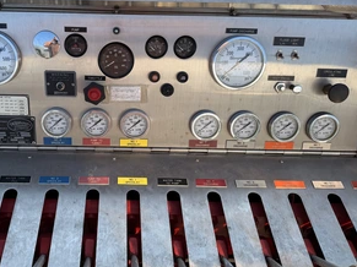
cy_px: 127
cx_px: 125
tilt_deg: -40.3
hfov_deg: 54.5
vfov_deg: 42.9
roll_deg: +1.4
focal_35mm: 33
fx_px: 340
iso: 80
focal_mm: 6.76
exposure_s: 1/1727
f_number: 1.78
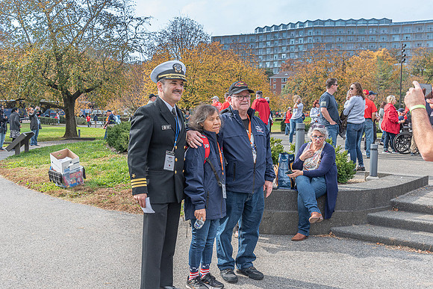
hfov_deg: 48.4
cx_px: 216
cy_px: 144
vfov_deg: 33.4
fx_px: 481
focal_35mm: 40
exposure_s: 1/320
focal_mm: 40
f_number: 9
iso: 500
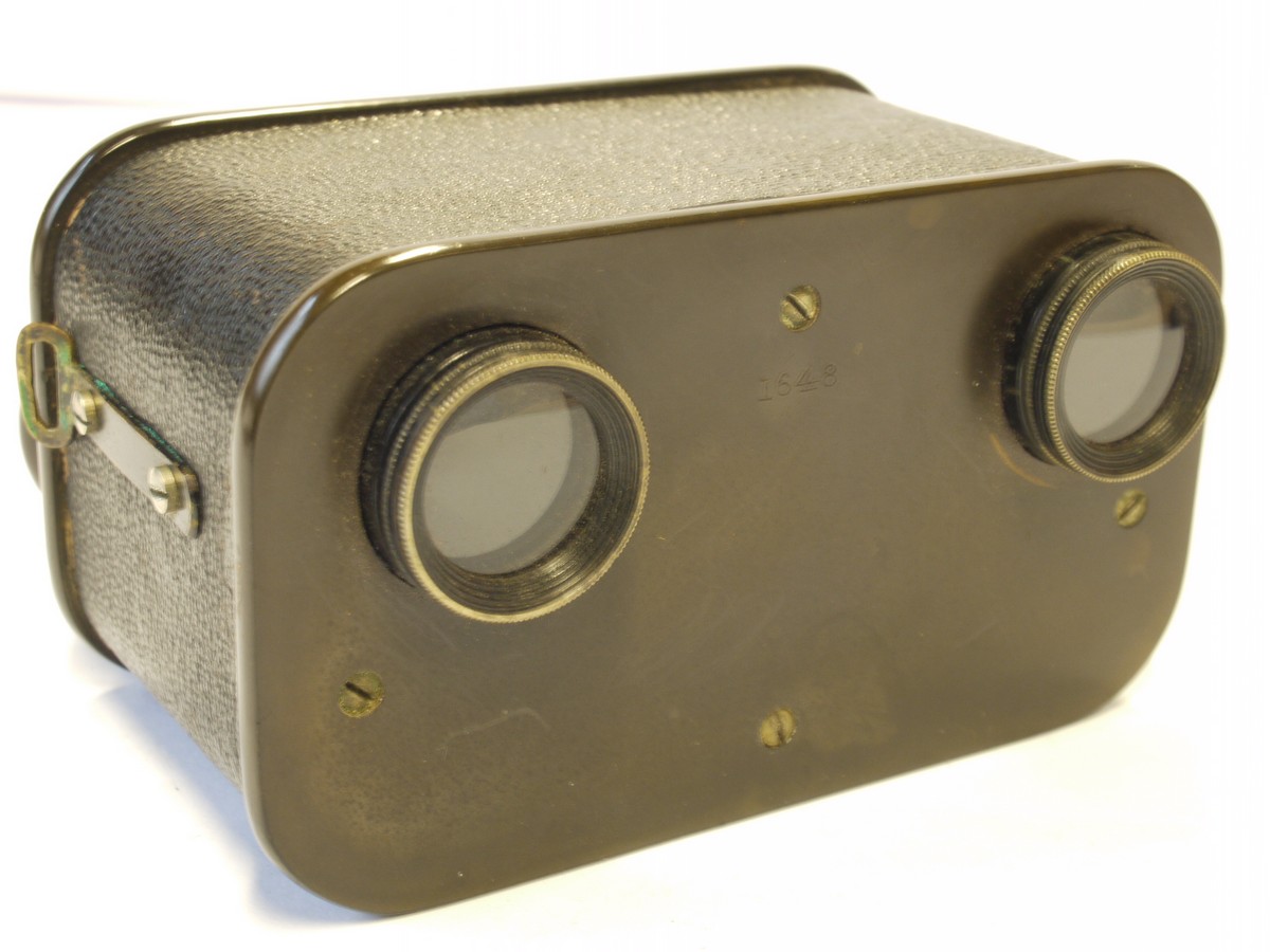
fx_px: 2201
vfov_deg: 24.4
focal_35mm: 60
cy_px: 476
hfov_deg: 32.2
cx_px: 635
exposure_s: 1/2
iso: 400
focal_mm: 30
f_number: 13
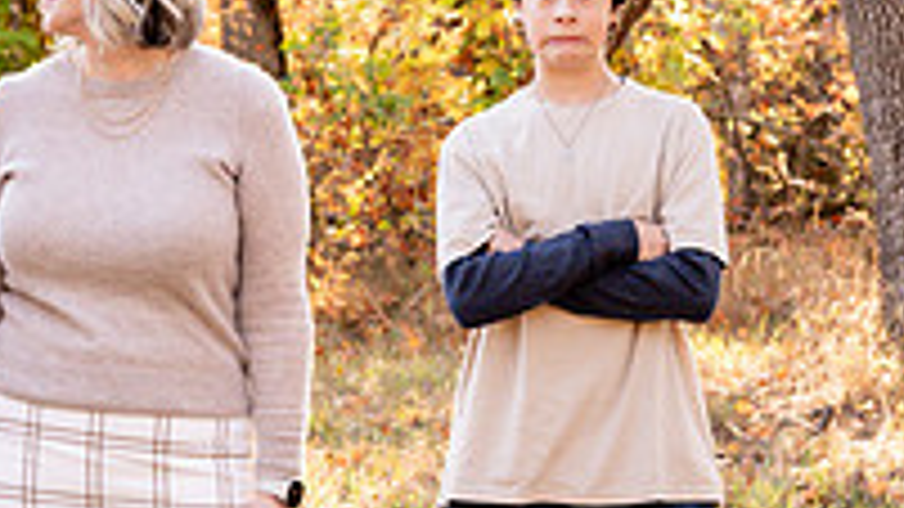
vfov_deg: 5.6
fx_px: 5153
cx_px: 215
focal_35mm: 215
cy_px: 171
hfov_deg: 10.0
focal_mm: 44
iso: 1250
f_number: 4
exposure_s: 1/500
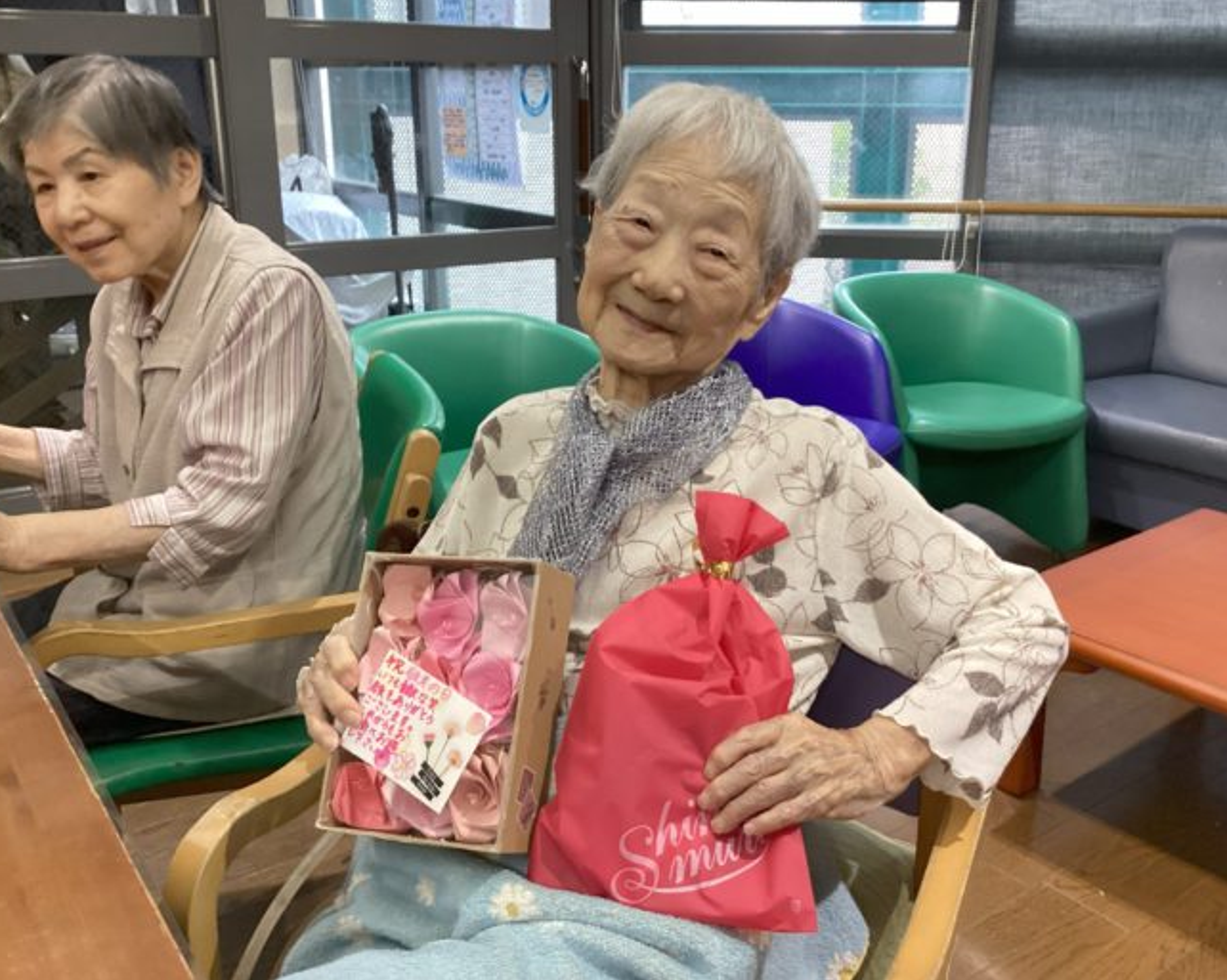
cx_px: 646
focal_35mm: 33
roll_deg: -0.7
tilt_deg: -17.6
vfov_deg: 44.5
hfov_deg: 54.2
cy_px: 480
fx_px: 1198
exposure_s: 1/60
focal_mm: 3.3
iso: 320
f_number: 2.4
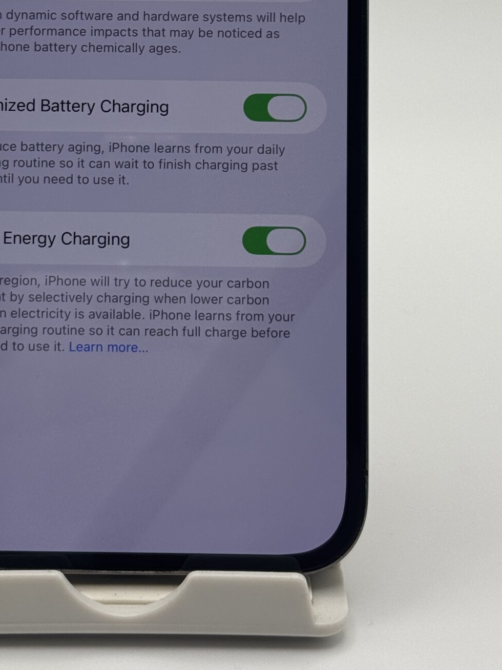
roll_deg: +0.2
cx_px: 144
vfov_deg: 20.5
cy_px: 78
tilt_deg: -18.4
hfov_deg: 15.7
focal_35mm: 94
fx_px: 1818
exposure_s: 1/1458
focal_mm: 6.76
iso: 64
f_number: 1.78
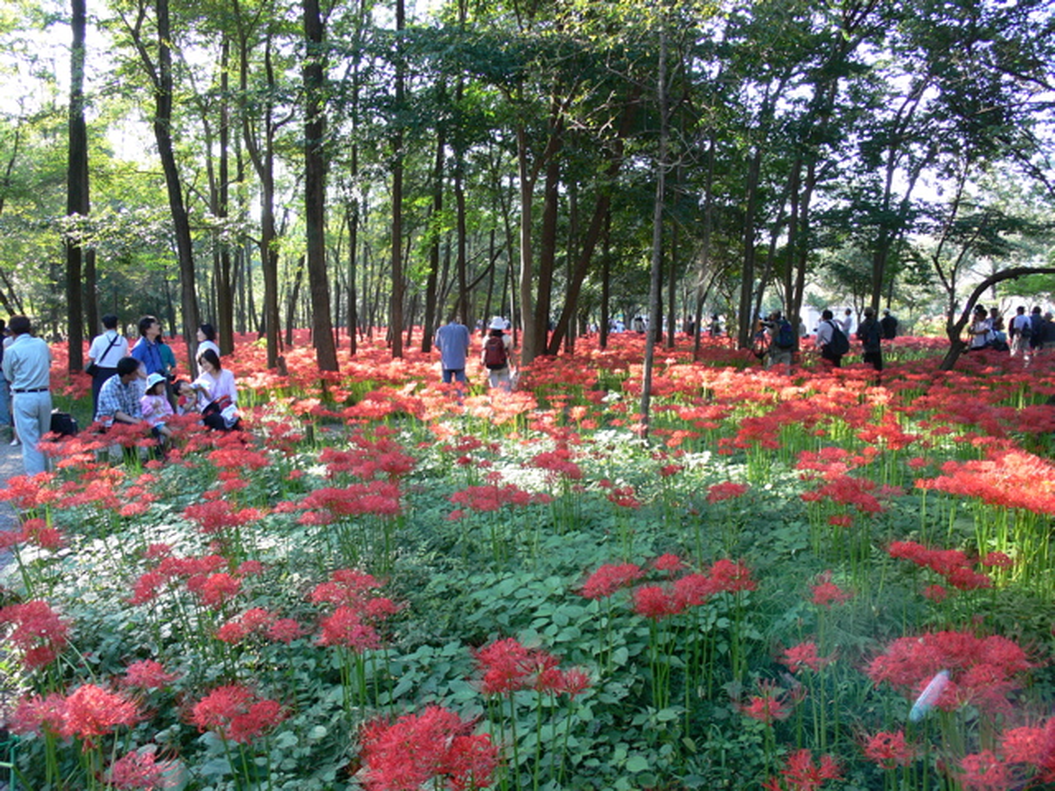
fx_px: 1067
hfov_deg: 52.6
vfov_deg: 40.7
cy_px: 396
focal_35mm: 35
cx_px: 528
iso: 100
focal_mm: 7.4
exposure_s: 1/60
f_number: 2.8
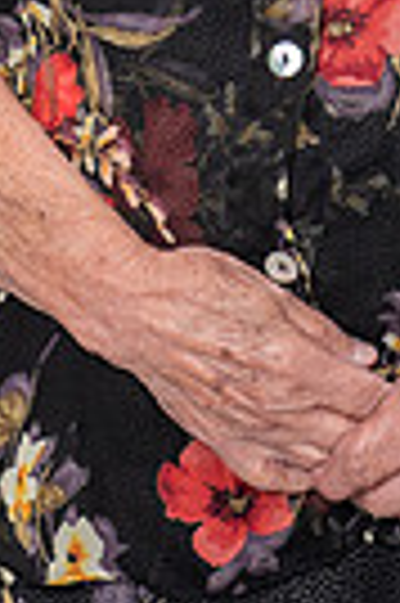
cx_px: 188
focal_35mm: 344
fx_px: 5748
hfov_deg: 4.0
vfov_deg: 5.9
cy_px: -449
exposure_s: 1/125
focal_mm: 62
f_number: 5.6
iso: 200
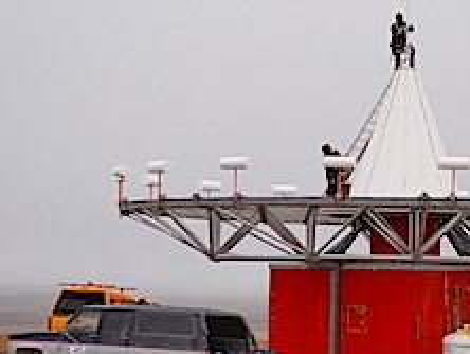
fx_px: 2039
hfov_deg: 13.1
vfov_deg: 9.9
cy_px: 196
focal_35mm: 150
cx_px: 363
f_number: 8.8
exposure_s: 1/823
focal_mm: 16
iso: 800
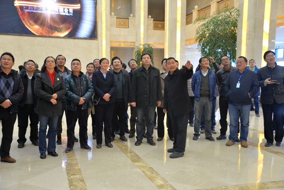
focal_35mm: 36
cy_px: 95
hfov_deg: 53.1
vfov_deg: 36.9
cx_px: 142
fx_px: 284
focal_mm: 36
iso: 1250
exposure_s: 1/60
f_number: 4
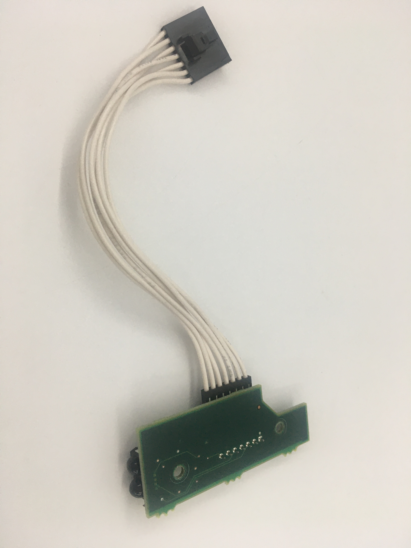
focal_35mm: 29
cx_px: 206
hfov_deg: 48.2
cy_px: 274
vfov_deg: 61.7
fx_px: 459
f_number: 2.2
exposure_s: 1/33
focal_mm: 4.15
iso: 40
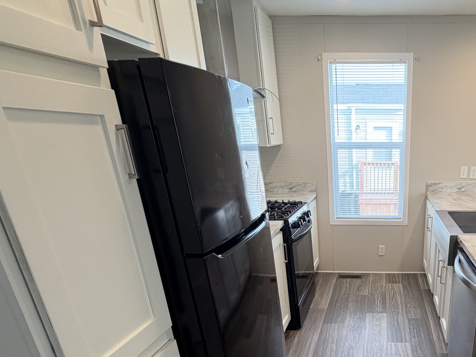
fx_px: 371
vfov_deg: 48.1
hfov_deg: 60.3
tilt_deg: -23.0
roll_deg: -0.9
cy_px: 293
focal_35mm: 27
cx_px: 378
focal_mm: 2.22
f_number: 2.2
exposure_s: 1/120
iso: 200
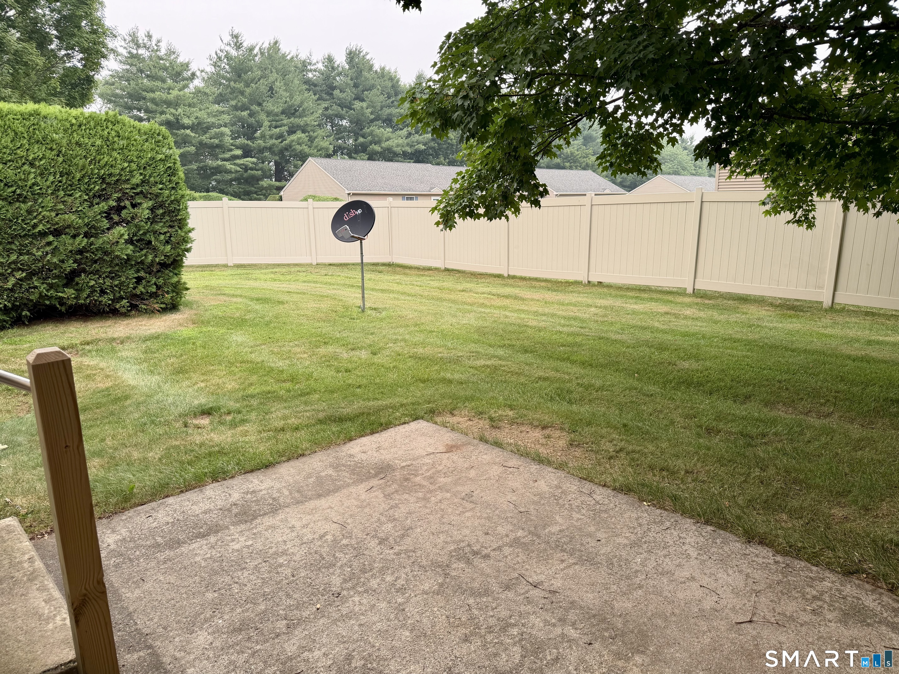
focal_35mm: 24
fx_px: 623
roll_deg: +0.8
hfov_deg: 71.6
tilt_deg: -11.6
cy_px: 337
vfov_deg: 56.8
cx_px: 450
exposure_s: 1/258
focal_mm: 6.76
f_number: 1.78
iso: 64
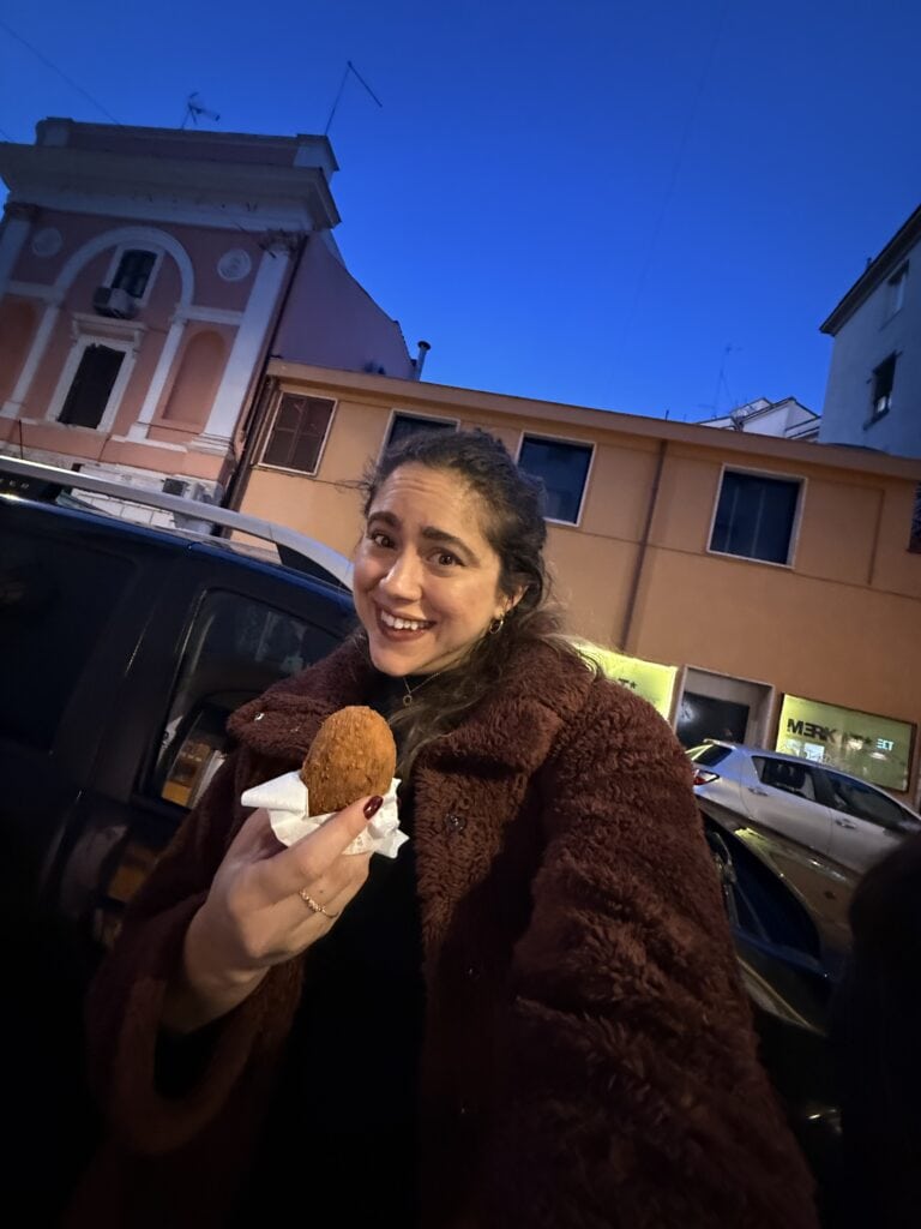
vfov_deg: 102.1
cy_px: 614
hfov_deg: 85.7
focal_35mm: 14
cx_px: 460
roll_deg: -13.2
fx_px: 497
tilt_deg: +1.9
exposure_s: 1/33
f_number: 2.2
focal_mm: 2.22
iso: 1000
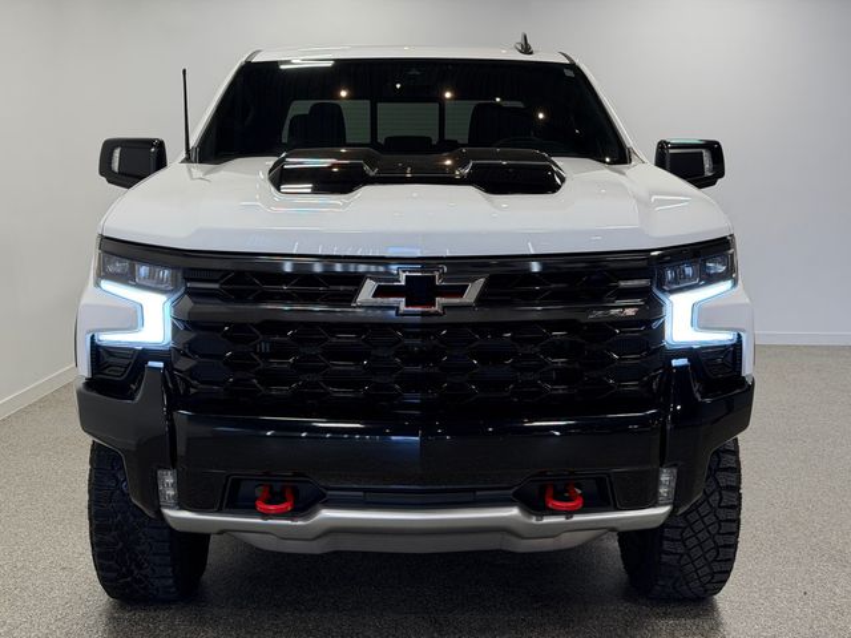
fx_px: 1180
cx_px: 426
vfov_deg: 30.3
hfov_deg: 39.7
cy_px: 319
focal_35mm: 48
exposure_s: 1/312
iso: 64
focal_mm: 6.76
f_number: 1.78
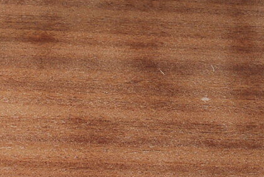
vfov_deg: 9.9
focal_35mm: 139
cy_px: 32
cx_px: 256
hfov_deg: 14.5
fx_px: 1021
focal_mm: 20
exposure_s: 1/125
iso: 140
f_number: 5.6
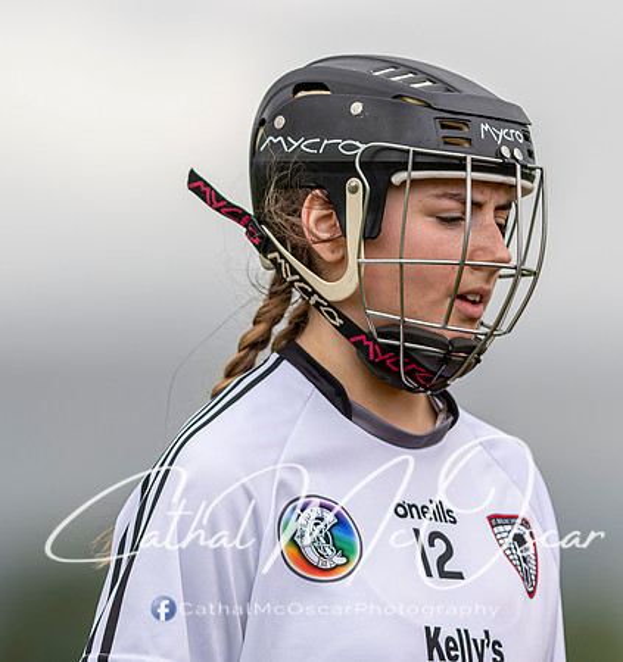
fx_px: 16303
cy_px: 355
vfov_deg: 2.3
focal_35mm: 776
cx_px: 209
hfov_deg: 2.2
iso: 100
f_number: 2.8
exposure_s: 1/1000
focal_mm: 300
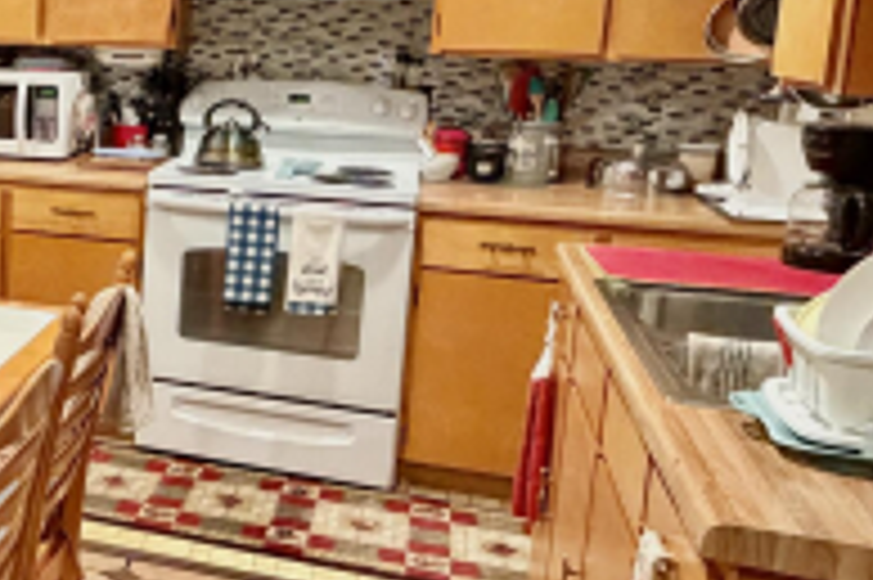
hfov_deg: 33.0
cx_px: -155
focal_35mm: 50
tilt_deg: -8.1
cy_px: 184
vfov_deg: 26.8
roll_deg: -0.9
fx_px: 1211
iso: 1000
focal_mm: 2.22
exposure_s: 1/60
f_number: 2.2
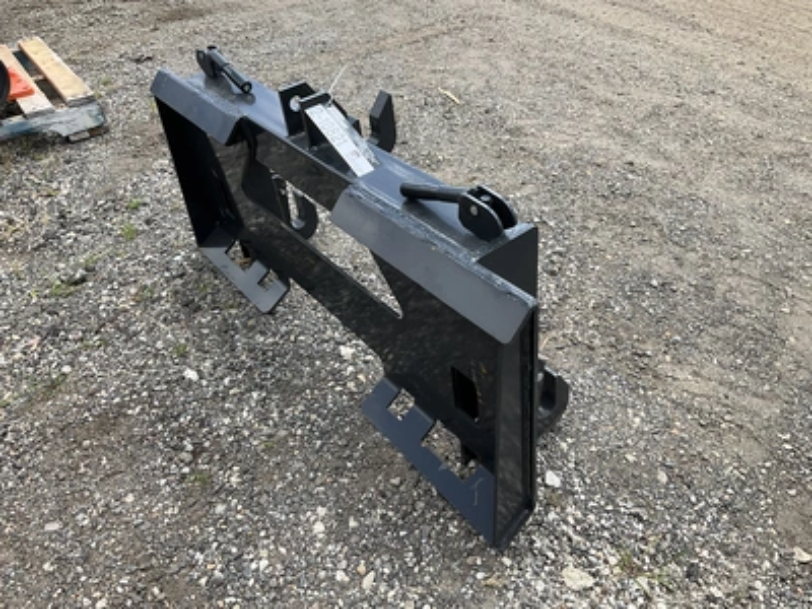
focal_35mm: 29
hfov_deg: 61.7
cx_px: 406
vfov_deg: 48.2
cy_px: 304
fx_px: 680
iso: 25
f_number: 1.8
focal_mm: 3
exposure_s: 1/719
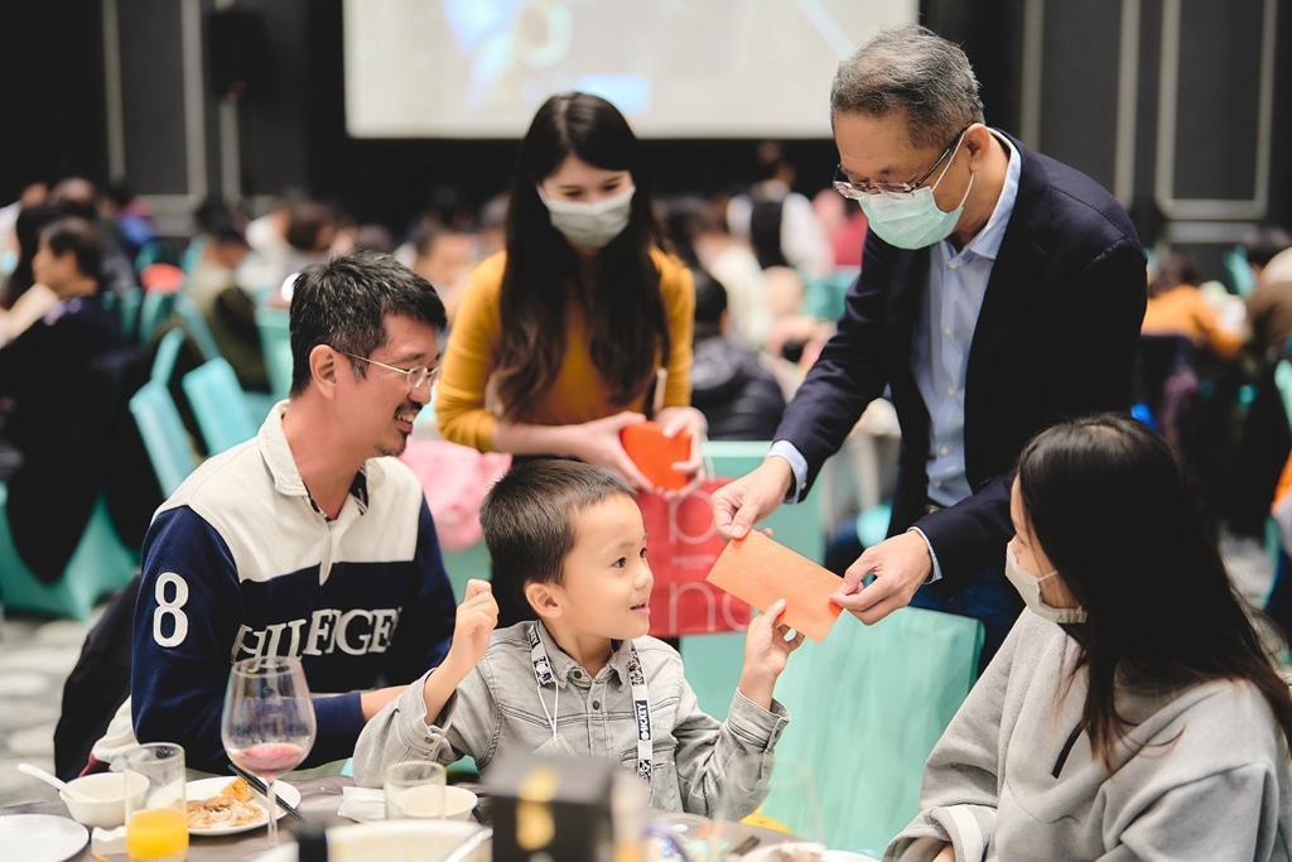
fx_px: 1795
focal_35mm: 50
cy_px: 431
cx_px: 646
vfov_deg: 27.0
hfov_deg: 39.6
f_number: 1.2
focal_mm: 50
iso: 400
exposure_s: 1/160
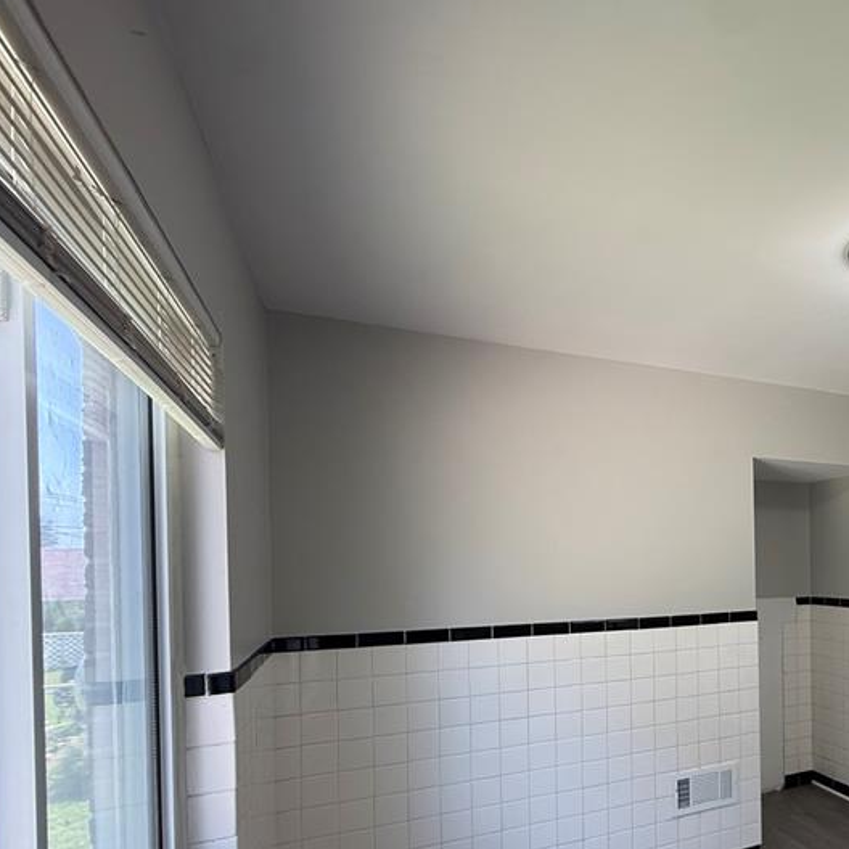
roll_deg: +0.7
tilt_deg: -0.2
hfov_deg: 56.7
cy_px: 566
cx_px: 753
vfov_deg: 63.4
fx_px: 666
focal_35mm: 24
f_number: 2.2
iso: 160
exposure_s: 1/120
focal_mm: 2.22
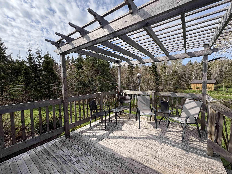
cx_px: 119
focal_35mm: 15
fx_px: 101
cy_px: 87
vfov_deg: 81.7
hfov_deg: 98.2
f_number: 2.2
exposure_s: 1/1323
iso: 50
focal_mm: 2.22
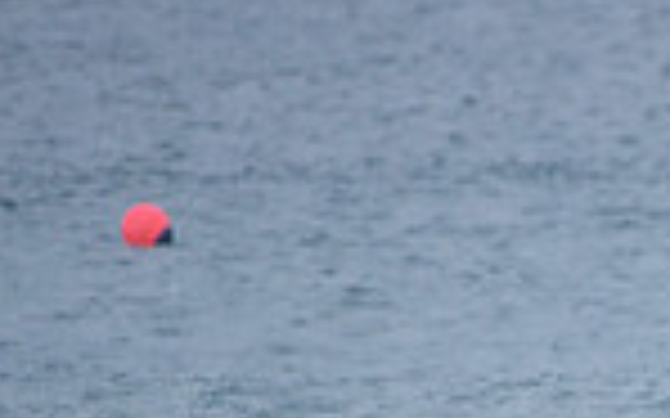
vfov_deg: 0.7
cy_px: 739
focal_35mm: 1988
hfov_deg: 1.1
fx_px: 36287
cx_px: 1070
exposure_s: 1/2000
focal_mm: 500
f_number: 5.6
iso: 400
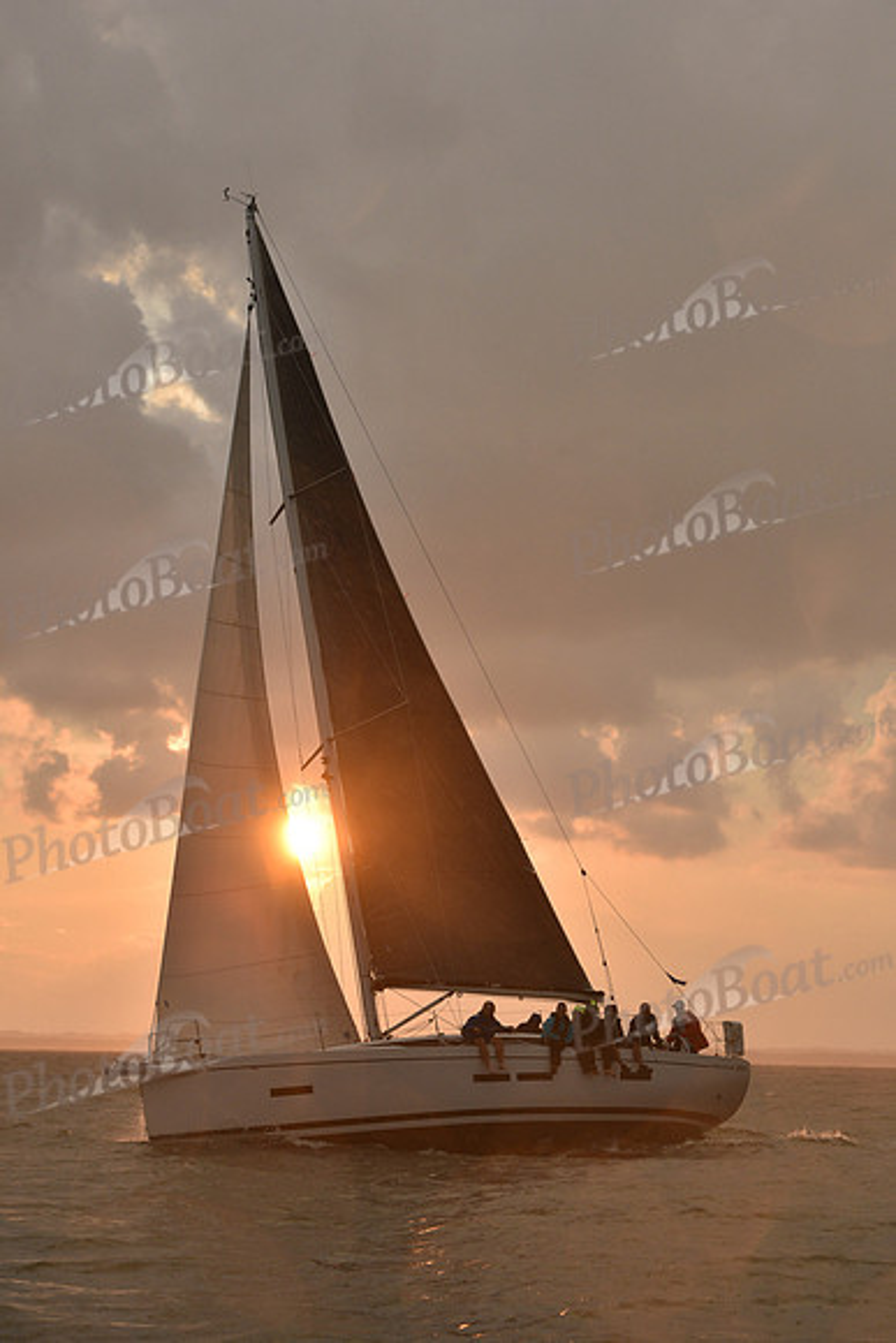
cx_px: 448
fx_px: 3358
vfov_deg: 22.6
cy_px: 672
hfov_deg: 15.2
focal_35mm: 90
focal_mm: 90
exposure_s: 1/500
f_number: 8
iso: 400
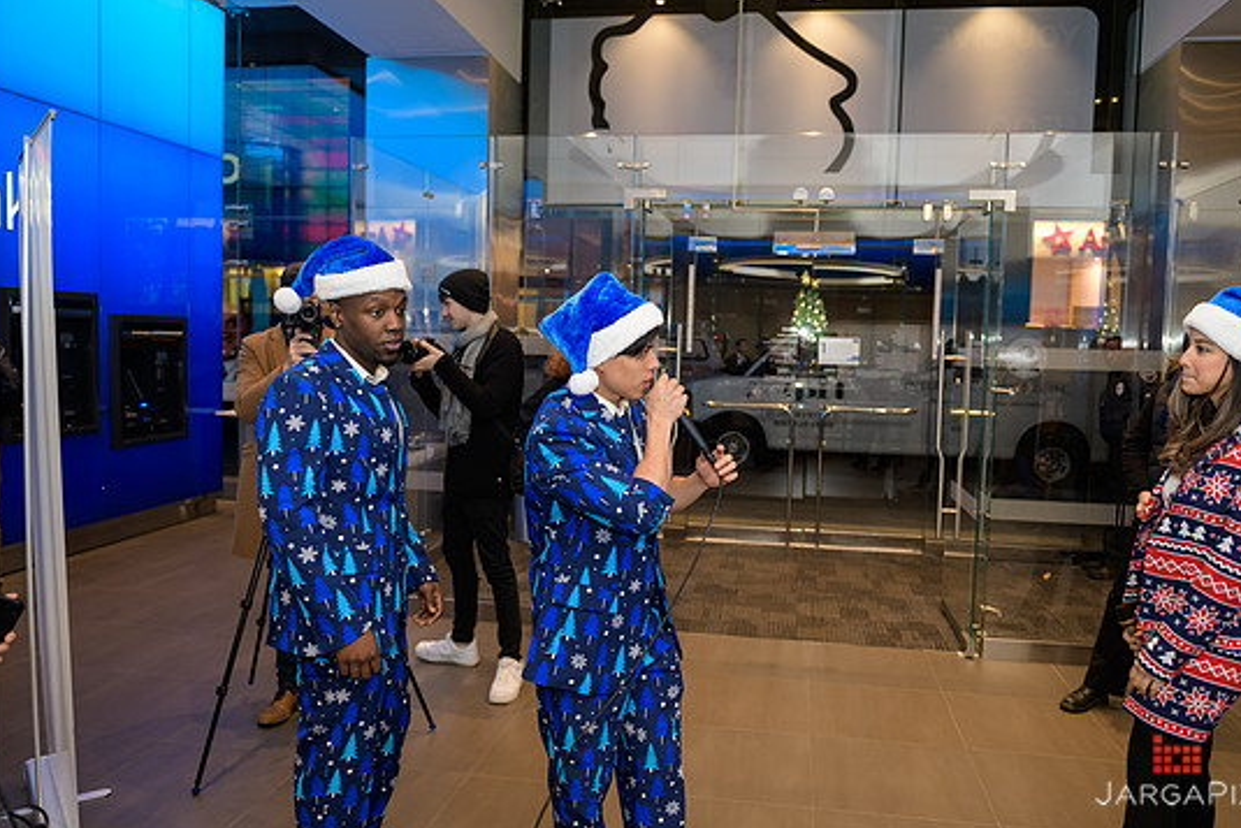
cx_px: 645
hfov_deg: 69.4
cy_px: 407
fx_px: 896
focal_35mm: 26
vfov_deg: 49.6
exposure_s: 1/125
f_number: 3.2
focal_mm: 24
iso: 400
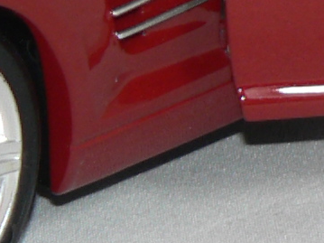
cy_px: -318
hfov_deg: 3.6
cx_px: 6
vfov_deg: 2.7
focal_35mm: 549
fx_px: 5137
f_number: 3.2
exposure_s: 1/60
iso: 80
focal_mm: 12.9
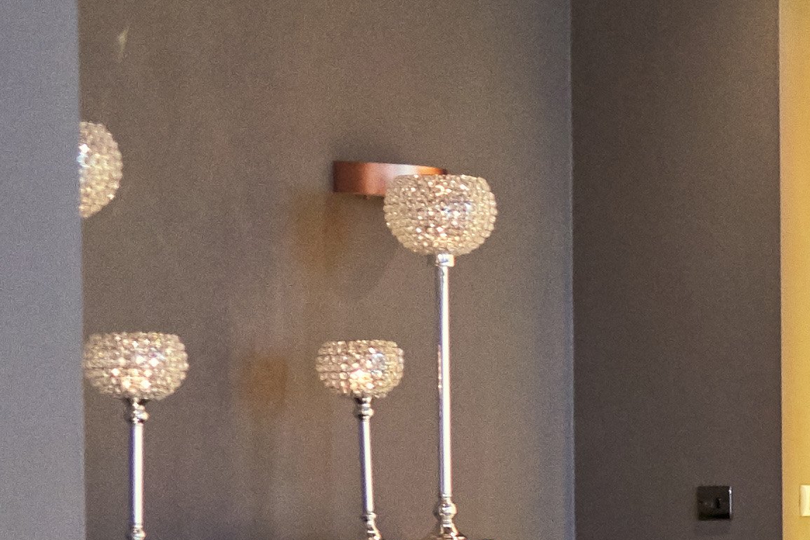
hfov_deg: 12.3
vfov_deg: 10.9
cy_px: 458
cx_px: 2052
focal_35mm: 125
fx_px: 2812
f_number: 1.4
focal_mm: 24
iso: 1000
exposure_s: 1/200
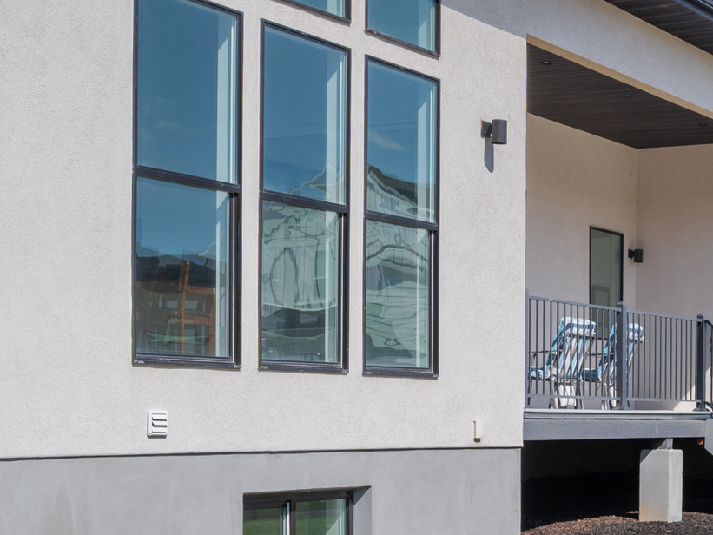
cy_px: 337
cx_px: 774
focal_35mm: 72
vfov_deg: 20.4
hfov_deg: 25.2
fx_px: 1483
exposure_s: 1/400
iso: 800
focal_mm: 30
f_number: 8
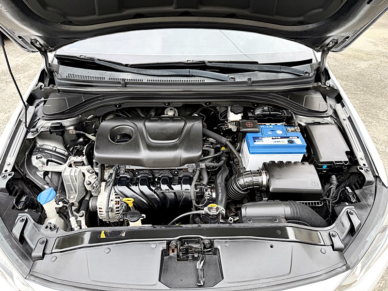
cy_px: 146
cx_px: 194
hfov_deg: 71.6
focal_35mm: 24
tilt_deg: -40.5
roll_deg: -0.2
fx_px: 269
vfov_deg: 56.8
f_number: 1.78
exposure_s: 1/258
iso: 80
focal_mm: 6.76
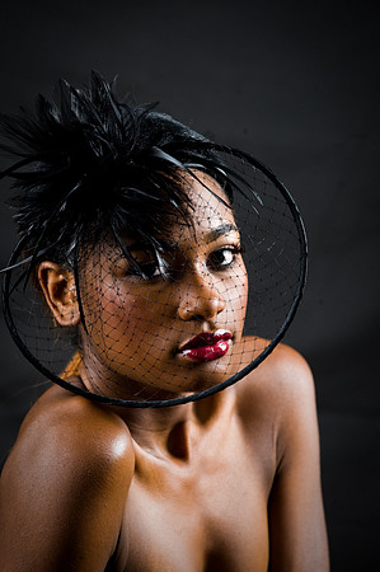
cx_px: 190
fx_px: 3174
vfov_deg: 10.3
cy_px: 286
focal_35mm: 200
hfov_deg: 6.9
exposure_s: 1/125
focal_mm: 200
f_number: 5.6
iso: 320
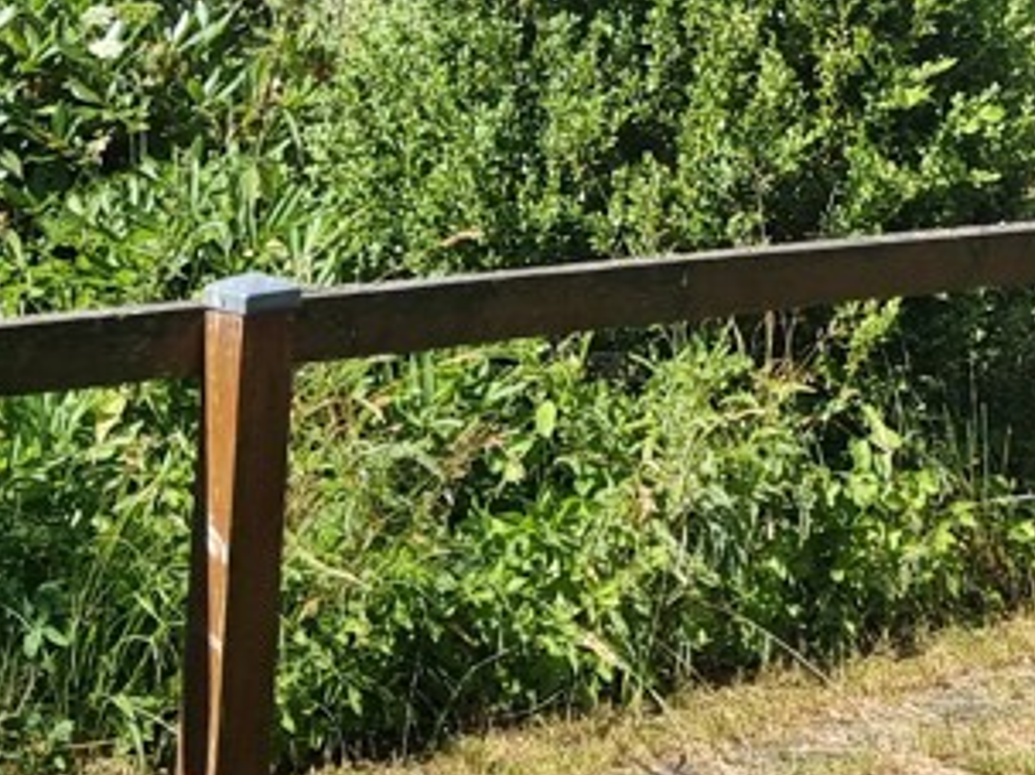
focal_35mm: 119
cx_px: 745
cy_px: -869
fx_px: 3557
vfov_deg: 11.1
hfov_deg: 16.5
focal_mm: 6.7
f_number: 1.8
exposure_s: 1/1006
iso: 50
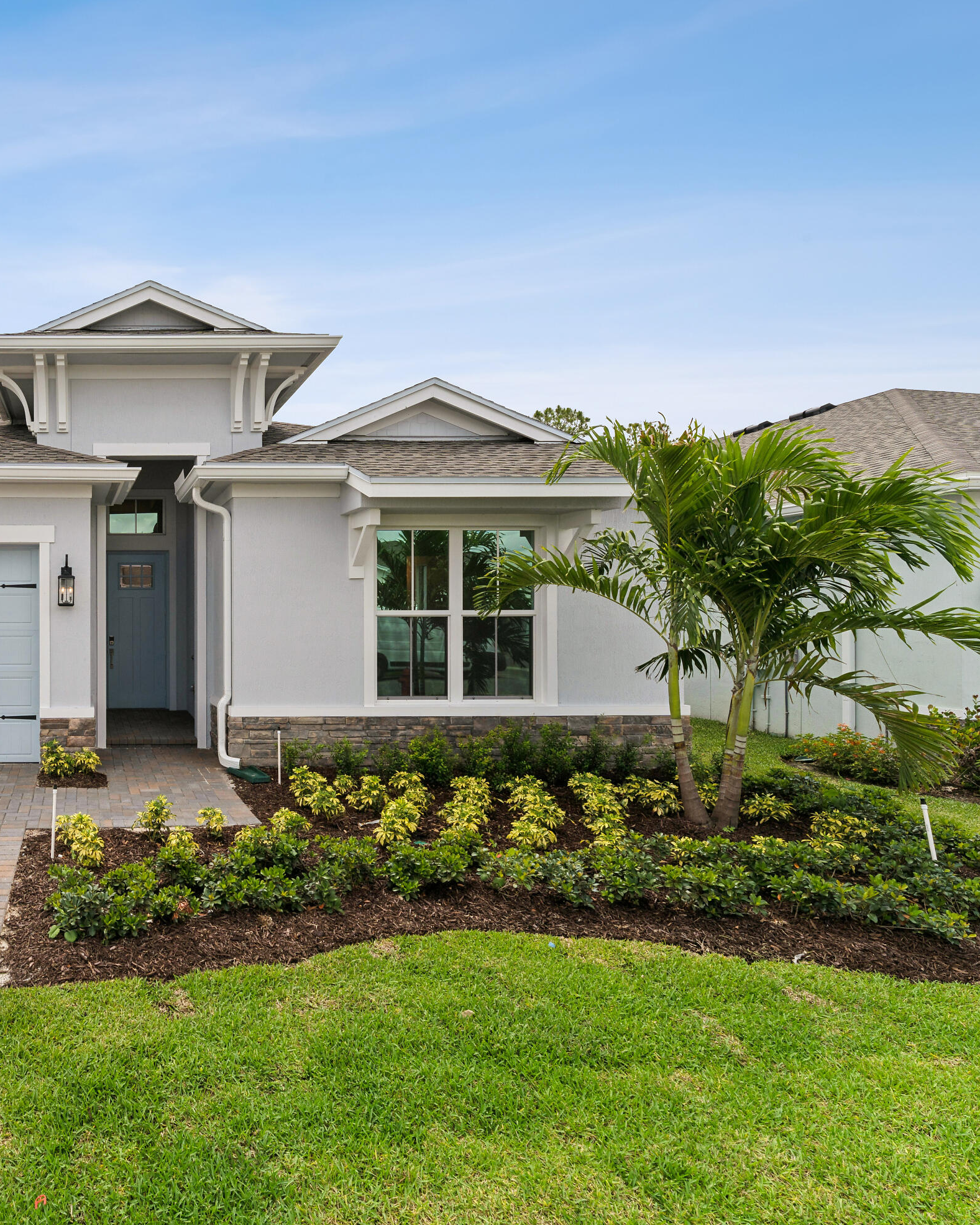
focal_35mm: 20
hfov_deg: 58.3
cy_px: 621
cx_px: 99
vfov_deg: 80.4
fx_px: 725
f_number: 8
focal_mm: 14
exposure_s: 1/400
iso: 100
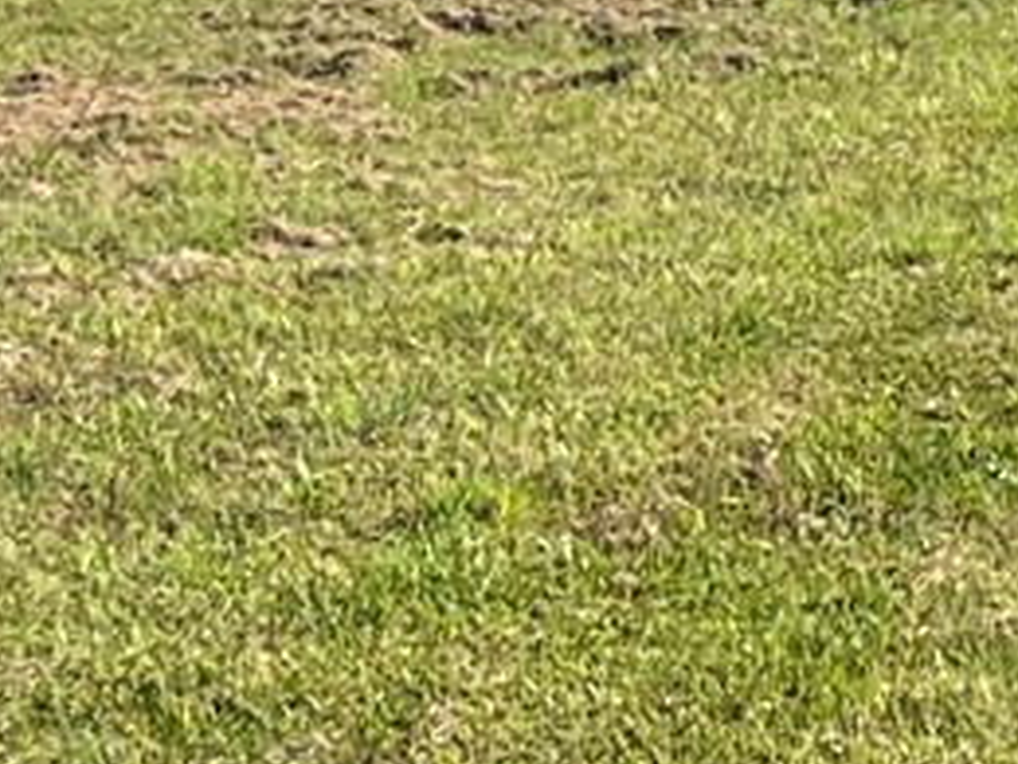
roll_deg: +1.7
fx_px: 6029
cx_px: 1472
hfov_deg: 9.4
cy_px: -149
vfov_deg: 7.2
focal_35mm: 205
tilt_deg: -3.3
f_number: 1.5
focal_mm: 5.7
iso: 50
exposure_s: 1/5076
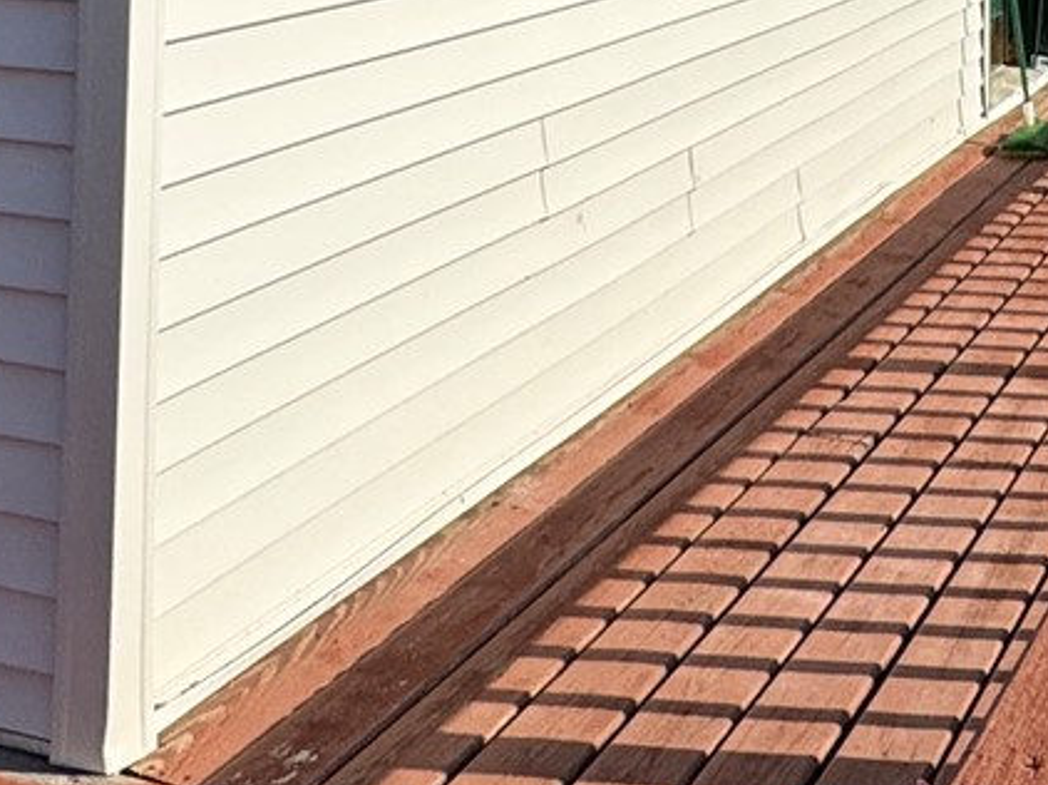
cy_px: -338
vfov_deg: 19.3
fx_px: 2058
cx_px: 720
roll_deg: +1.3
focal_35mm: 68
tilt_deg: +3.3
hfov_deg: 28.3
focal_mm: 2.22
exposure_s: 1/3717
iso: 50
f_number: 2.2
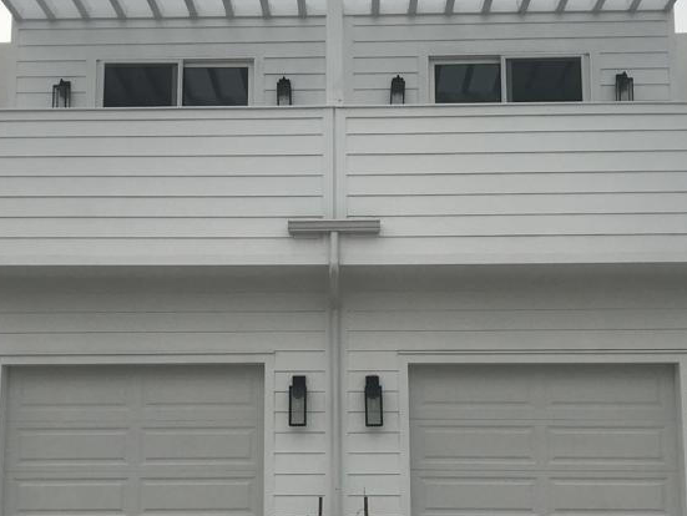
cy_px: 328
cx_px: 325
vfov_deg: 27.9
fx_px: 1033
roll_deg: -1.4
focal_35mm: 52
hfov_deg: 36.8
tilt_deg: +9.2
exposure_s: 1/4000
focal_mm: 3.99
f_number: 1.8
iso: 20
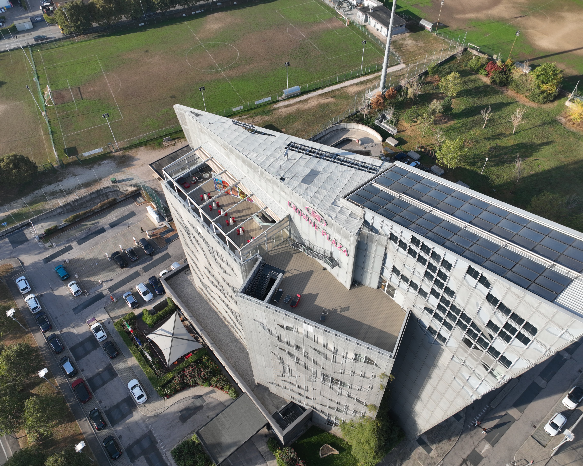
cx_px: 297
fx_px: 449
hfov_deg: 66.0
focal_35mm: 26
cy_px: 228
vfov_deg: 54.9
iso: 100
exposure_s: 1/800
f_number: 2.8
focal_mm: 12.29
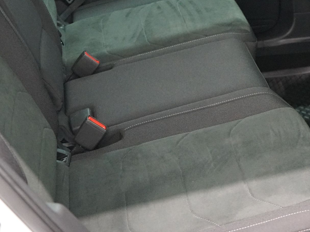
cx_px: 225
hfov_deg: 23.9
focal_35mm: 81
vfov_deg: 18.0
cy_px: 31
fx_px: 725
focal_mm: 41
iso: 6400
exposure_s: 1/40
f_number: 4.5
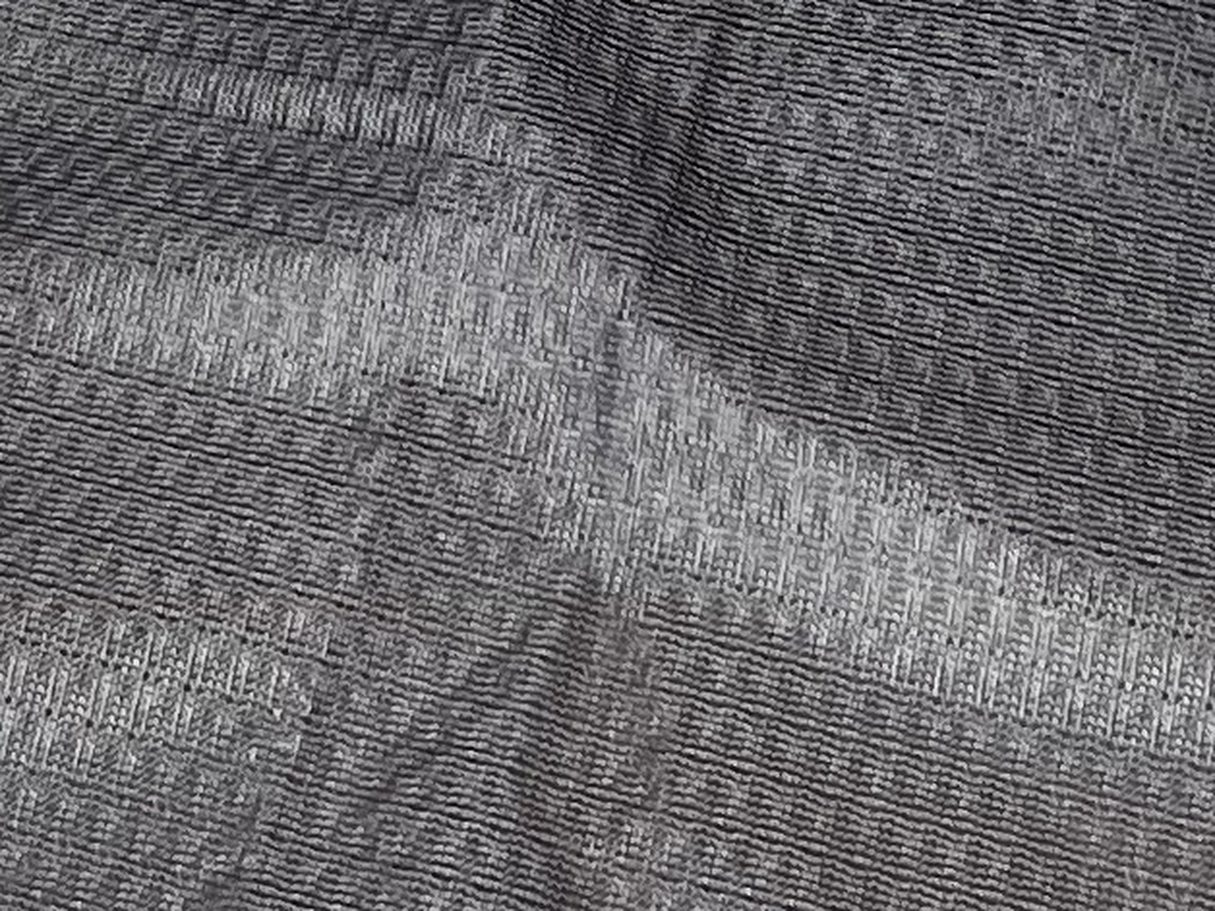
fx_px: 5862
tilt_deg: -51.9
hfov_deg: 11.8
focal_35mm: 167
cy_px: -1431
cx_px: 503
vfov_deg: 8.1
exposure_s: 1/100
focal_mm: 5.1
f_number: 1.6
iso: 100
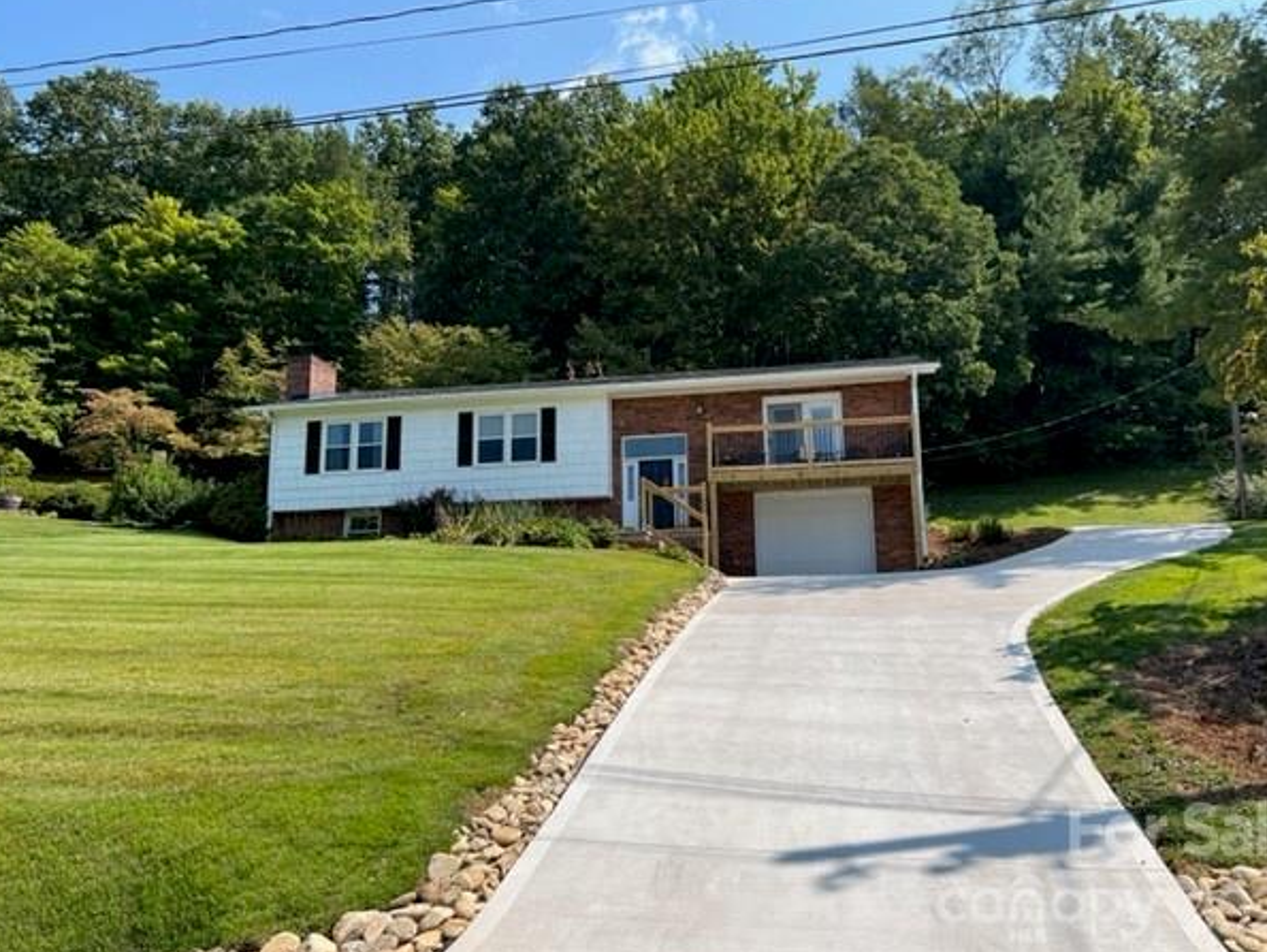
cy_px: 485
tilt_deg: +11.2
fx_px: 1025
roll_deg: +1.7
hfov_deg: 63.4
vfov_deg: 49.8
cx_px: 655
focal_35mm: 28
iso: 50
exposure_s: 1/3704
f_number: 1.5
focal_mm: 5.7
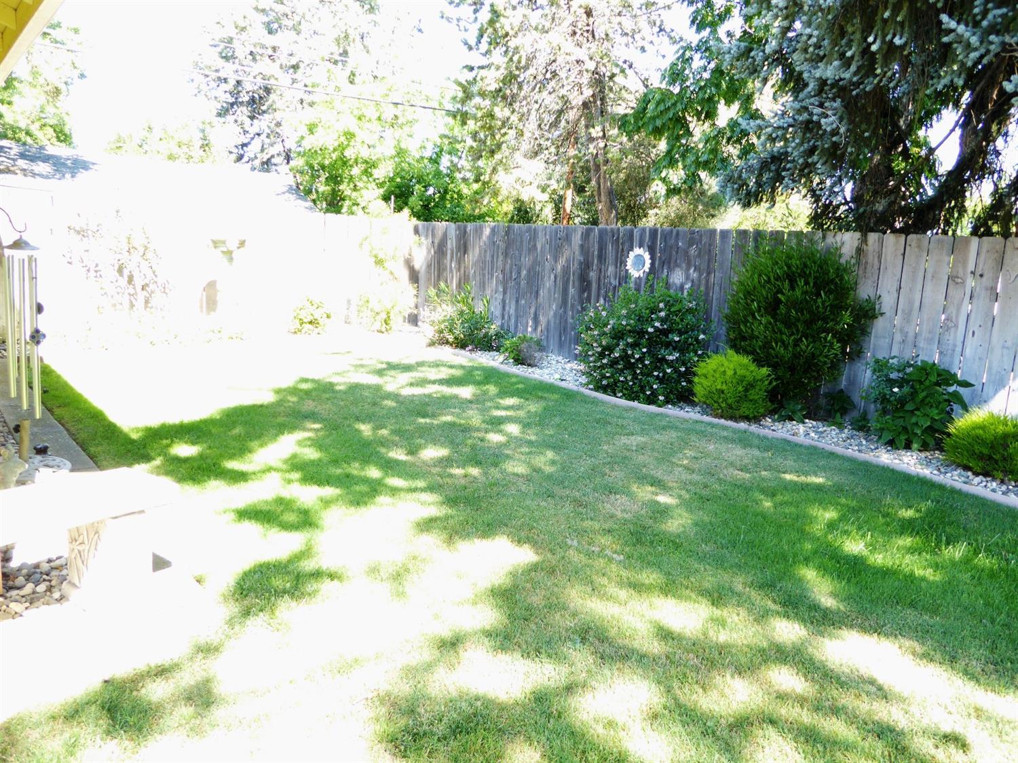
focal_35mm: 24
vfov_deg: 56.8
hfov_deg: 71.6
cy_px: 382
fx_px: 706
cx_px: 509
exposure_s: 1/50
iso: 100
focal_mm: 4.3
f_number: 3.3
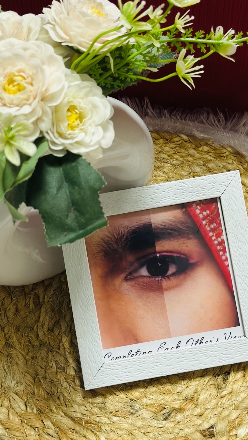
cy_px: 193
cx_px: 135
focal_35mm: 73
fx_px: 854
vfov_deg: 28.9
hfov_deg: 16.5
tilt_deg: -59.4
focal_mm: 6.86
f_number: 1.78
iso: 125
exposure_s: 1/50
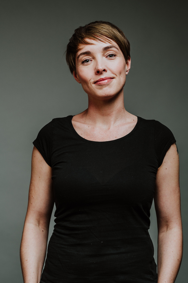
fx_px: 674
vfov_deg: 23.6
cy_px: 142
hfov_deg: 15.9
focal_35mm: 86
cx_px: 94
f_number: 5
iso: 100
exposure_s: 1/125
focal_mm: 85
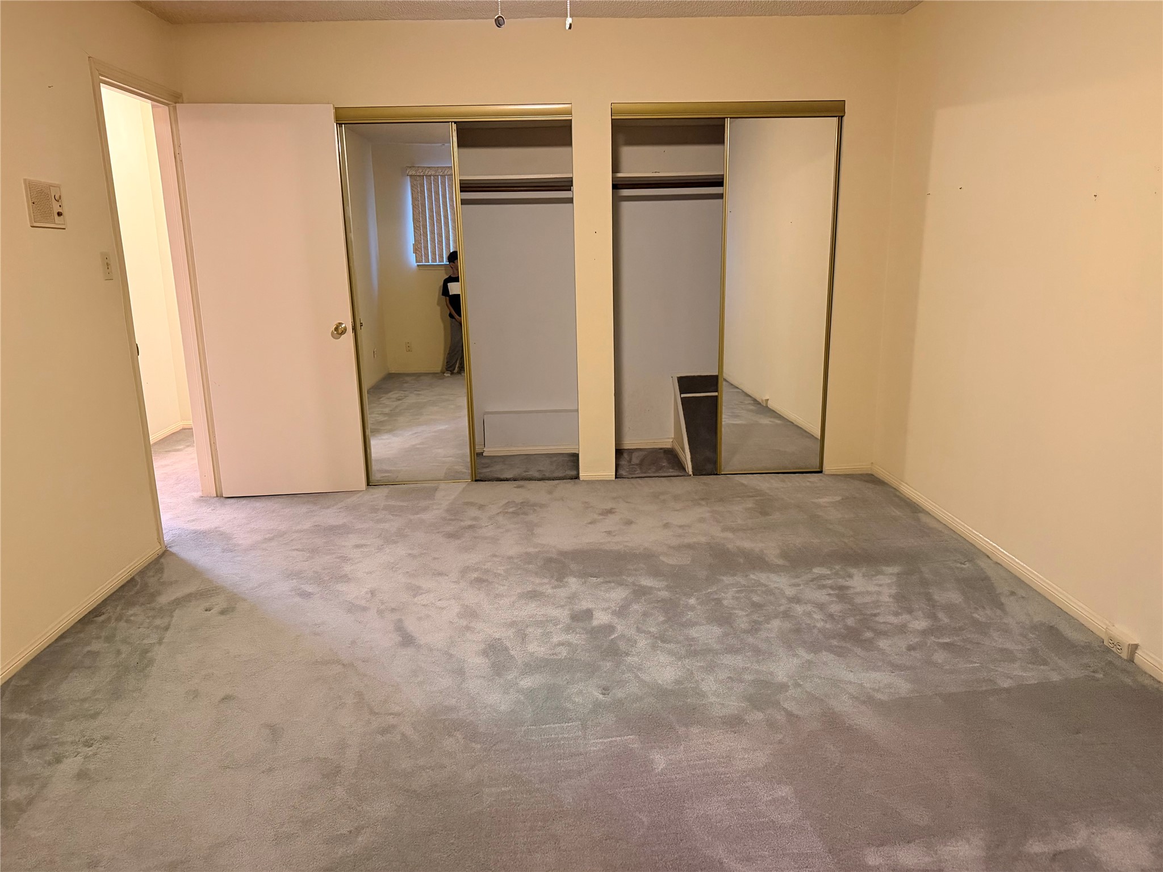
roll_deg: +1.8
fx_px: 806
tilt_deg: -12.7
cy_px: 436
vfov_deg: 56.8
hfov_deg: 71.6
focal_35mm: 24
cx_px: 582
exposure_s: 1/40
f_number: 1.78
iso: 800
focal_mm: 6.76
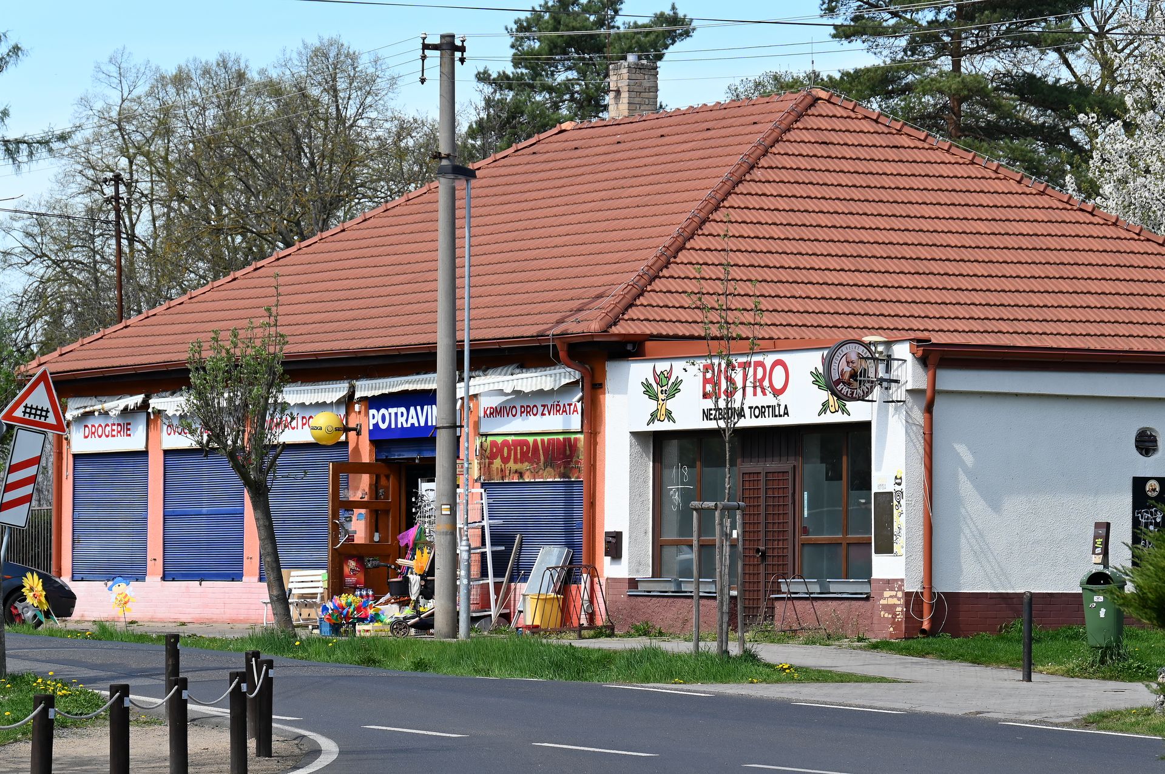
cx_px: 582
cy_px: 387
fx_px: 3556
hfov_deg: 18.6
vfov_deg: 12.4
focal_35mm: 110
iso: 110
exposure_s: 1/250
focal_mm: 110
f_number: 6.3
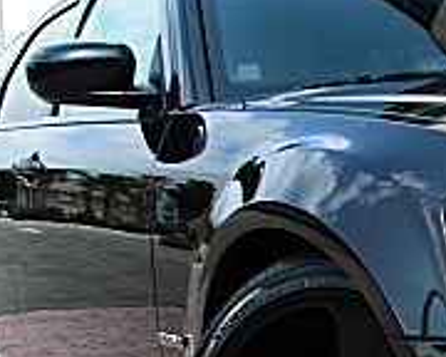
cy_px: 347
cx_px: 662
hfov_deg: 14.4
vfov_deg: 12.2
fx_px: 1650
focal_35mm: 125
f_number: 2.8
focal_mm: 6.3
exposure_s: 1/400
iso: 50
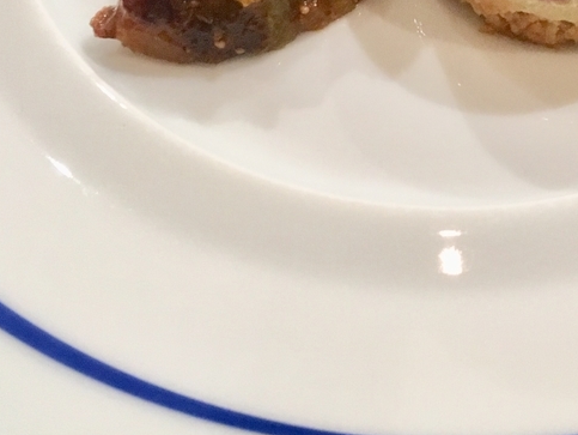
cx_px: 544
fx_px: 1203
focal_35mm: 72
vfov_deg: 19.8
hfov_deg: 25.9
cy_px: -10
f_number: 2.2
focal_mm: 4.15
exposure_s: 1/30
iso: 160
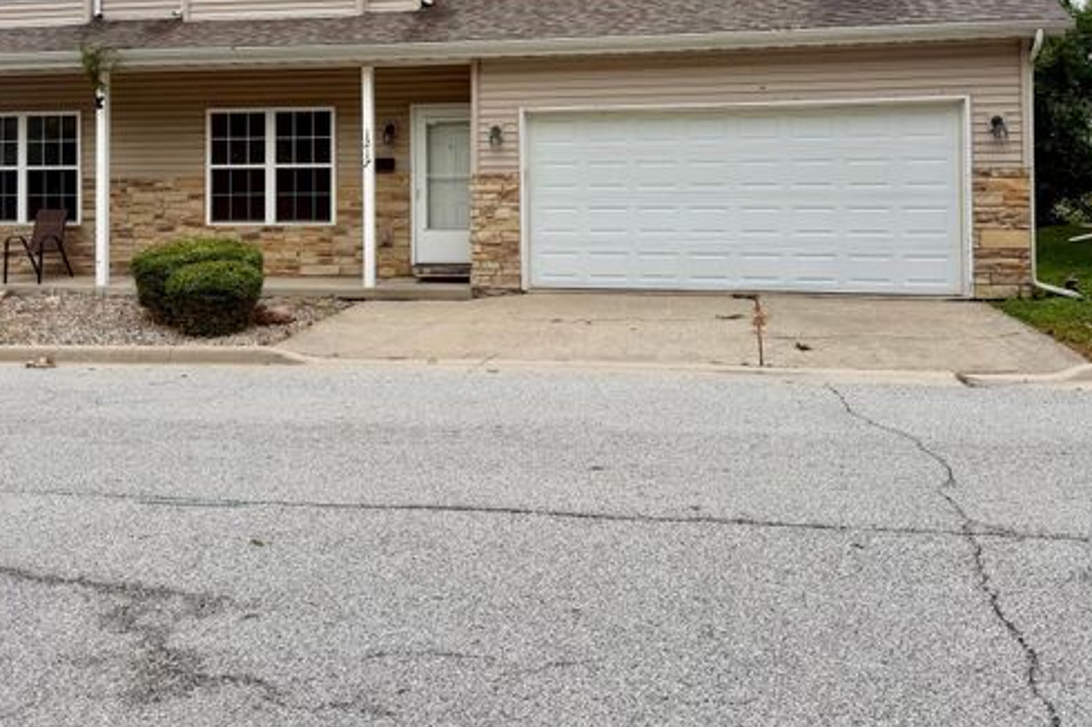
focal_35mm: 34
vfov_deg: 37.5
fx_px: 1031
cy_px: 148
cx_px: 542
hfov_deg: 55.8
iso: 80
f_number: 1.78
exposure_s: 1/2169
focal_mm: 6.76
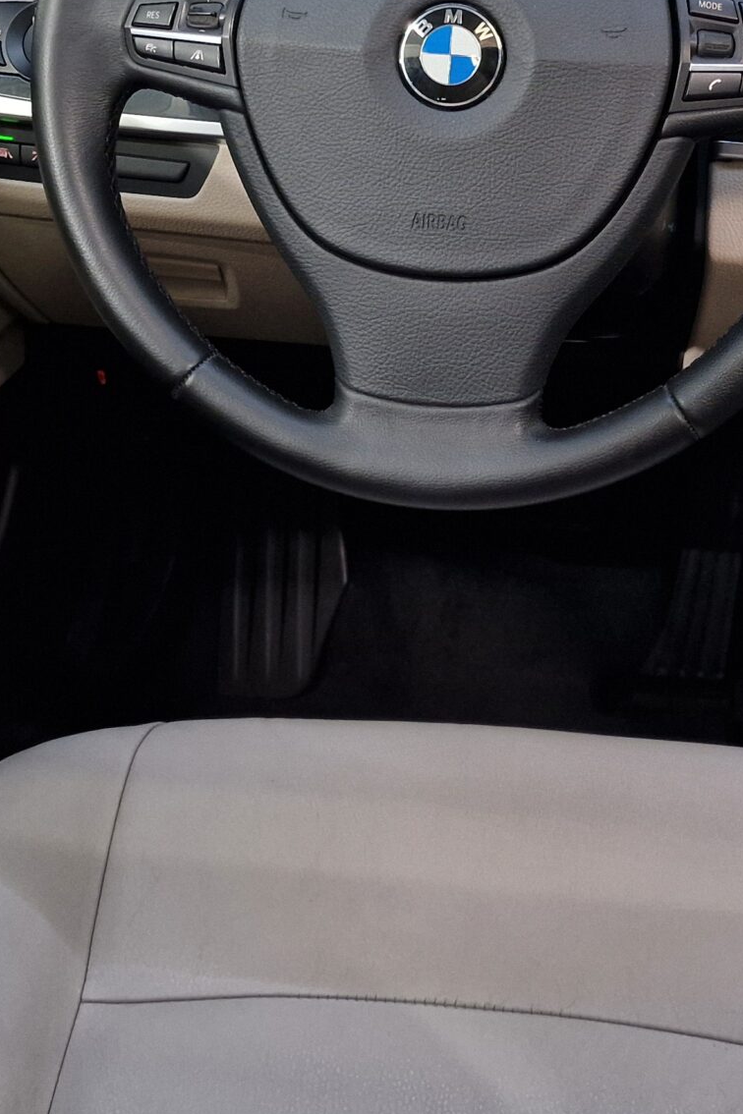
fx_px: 1672
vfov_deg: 35.7
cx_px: 559
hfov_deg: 24.8
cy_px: 222
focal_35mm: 54
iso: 200
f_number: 1.8
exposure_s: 1/50
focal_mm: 6.4
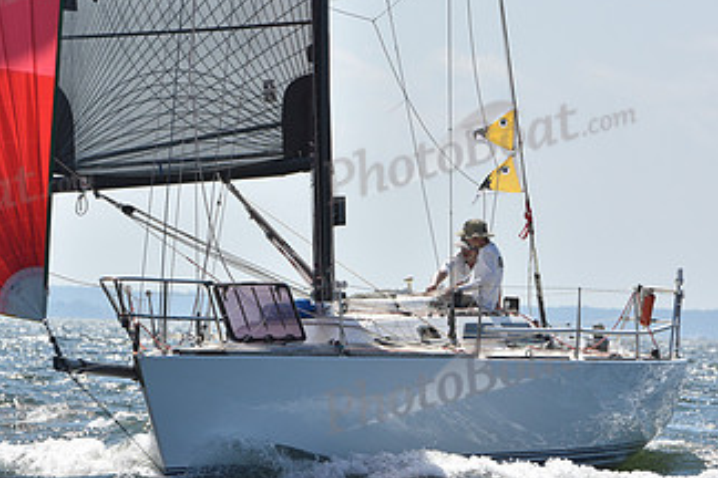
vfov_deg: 3.8
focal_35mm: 358
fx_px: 7140
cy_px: 293
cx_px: 211
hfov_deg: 5.8
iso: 320
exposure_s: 1/1250
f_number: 9
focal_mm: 200
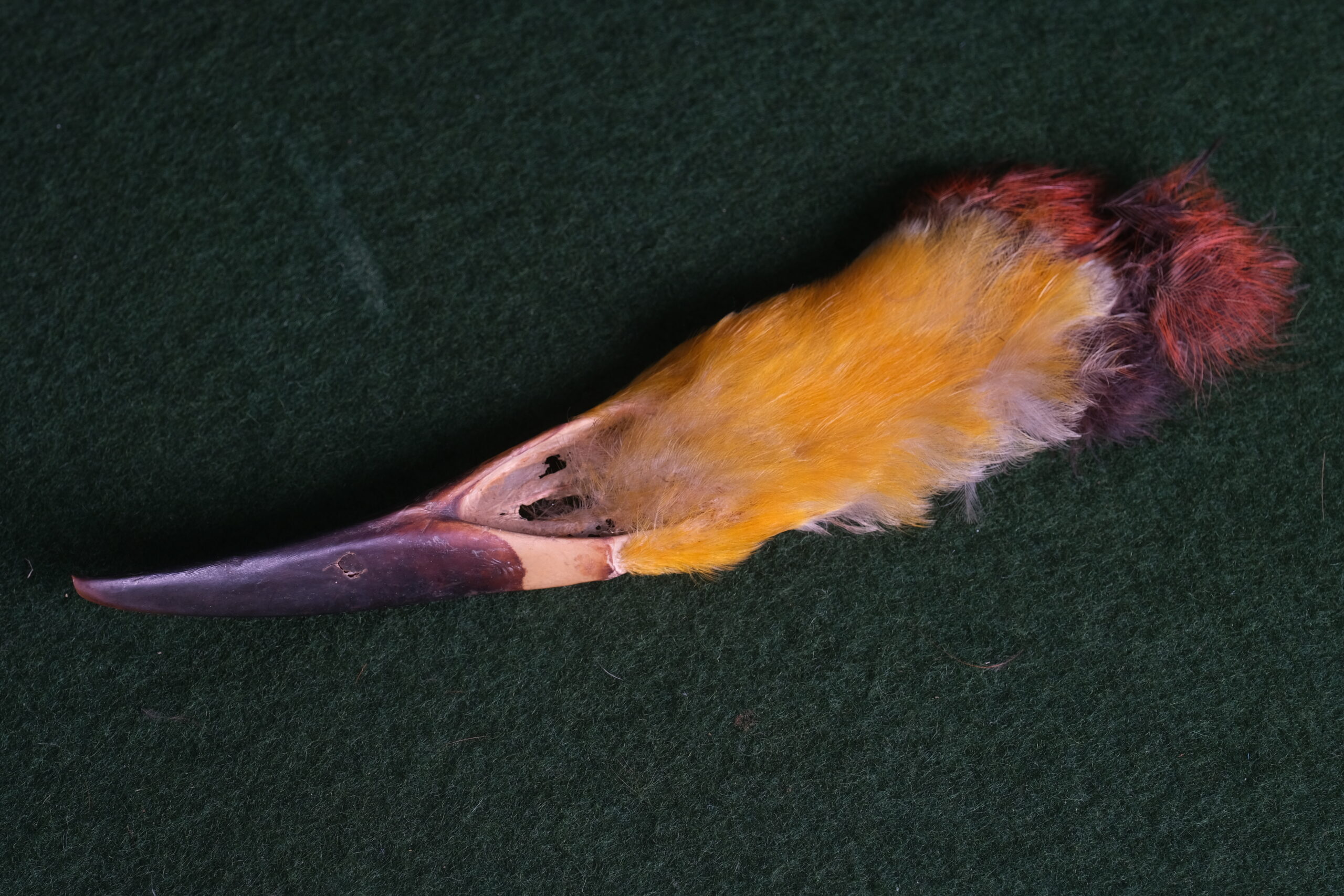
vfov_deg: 16.5
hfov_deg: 24.5
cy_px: 448
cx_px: 672
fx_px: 3099
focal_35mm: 83
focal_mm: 55
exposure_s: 1/100
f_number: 8
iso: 400
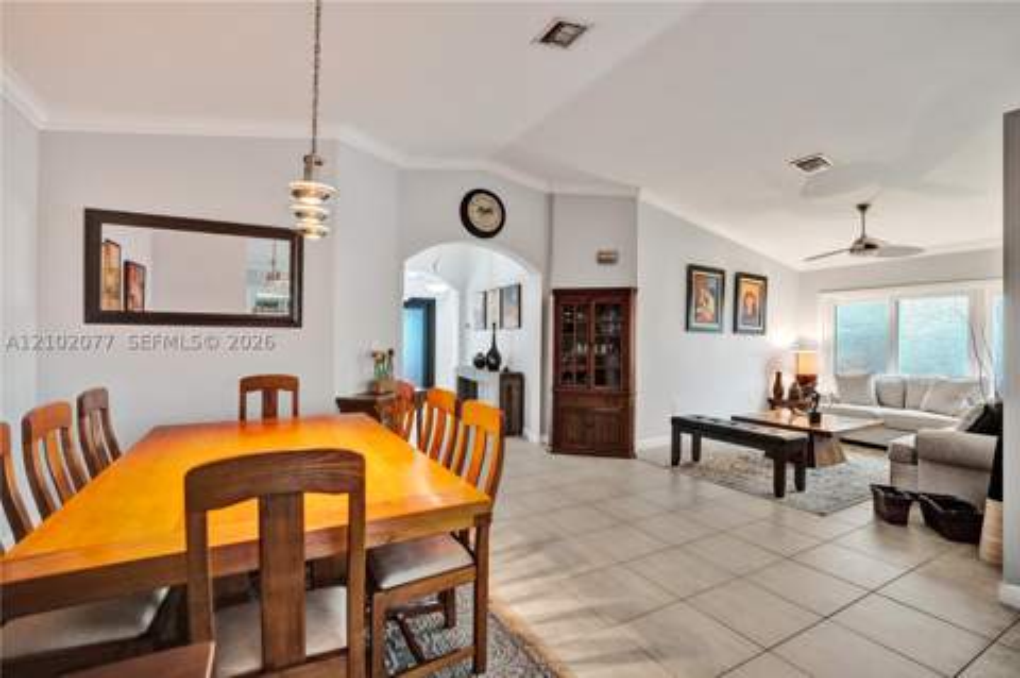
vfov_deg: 73.6
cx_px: 510
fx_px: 453
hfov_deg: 96.8
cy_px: 339
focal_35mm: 16
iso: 3200
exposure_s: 1/200
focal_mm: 16
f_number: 4.5
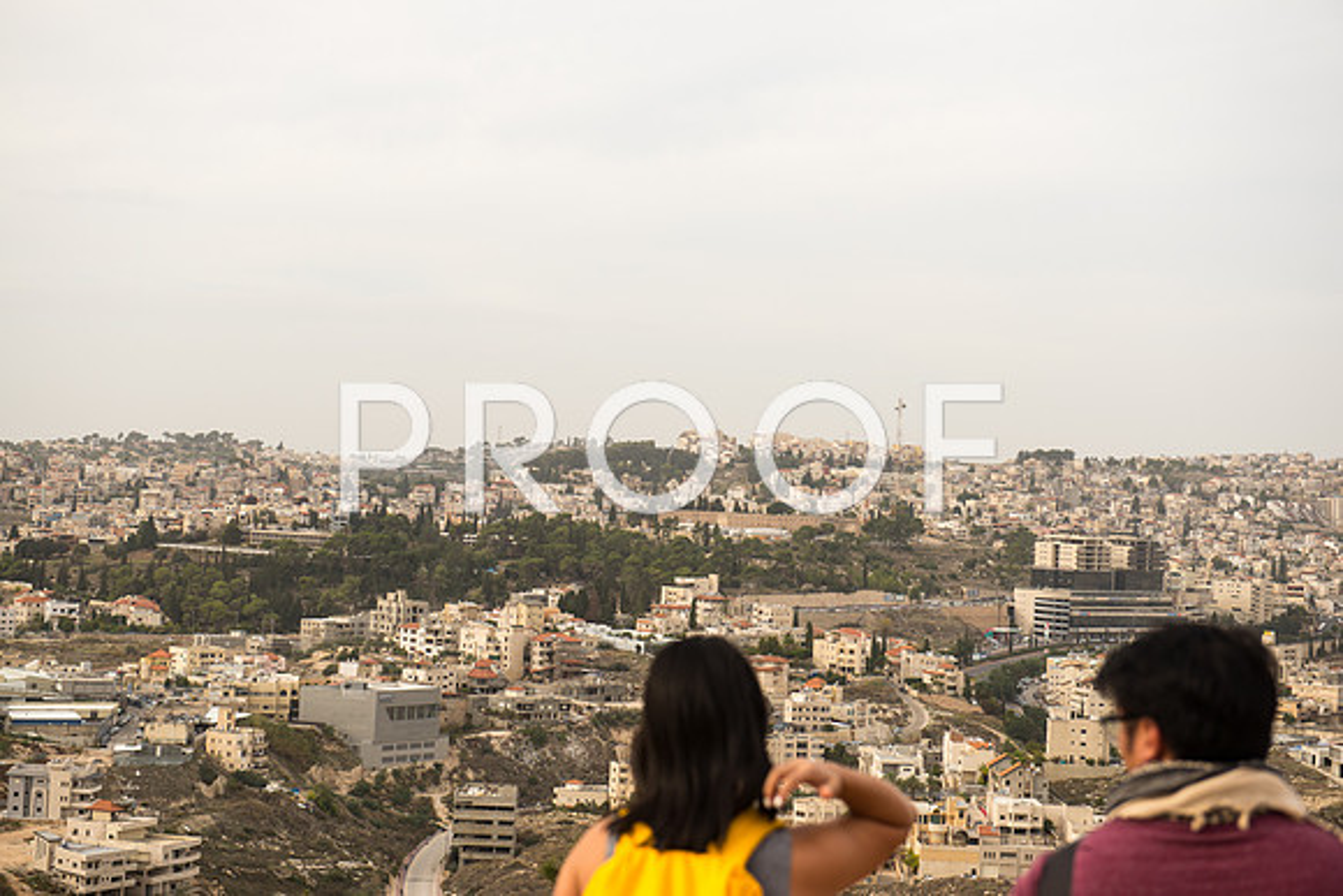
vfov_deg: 21.9
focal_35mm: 62
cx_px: 672
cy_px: 448
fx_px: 2313
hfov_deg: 32.4
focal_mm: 62
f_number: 3.5
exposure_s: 1/640
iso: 100
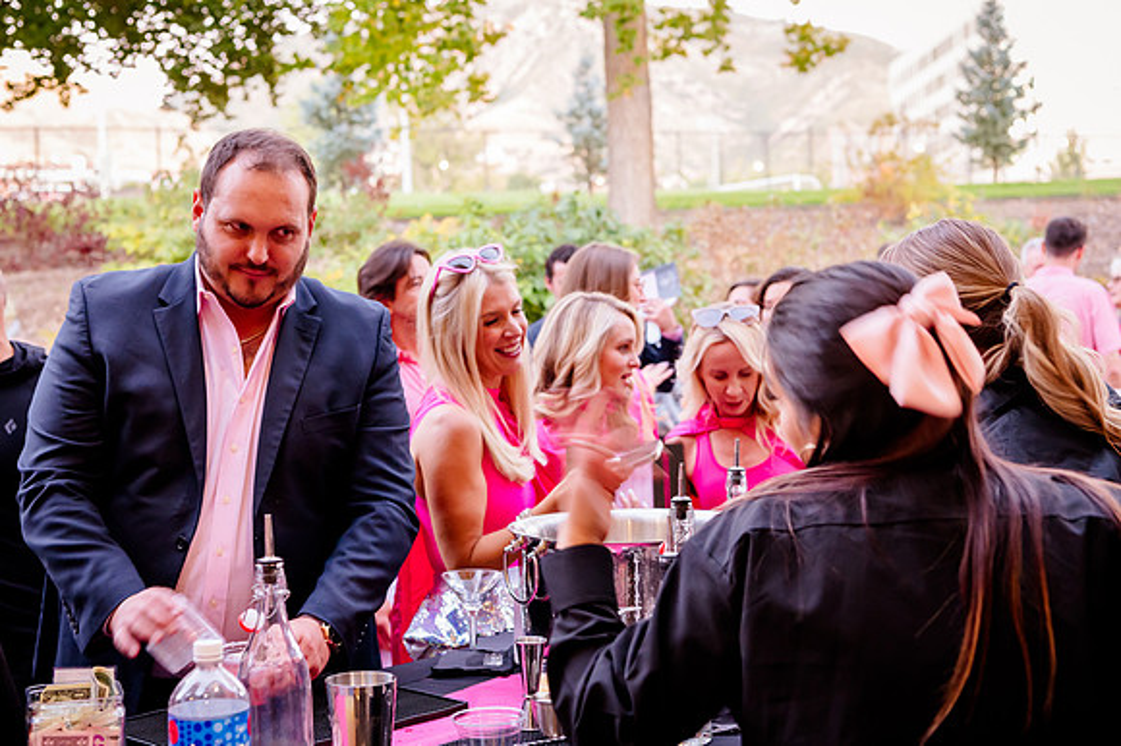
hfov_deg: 37.4
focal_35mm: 53
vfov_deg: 25.4
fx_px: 1654
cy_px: 334
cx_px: 500
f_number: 4.5
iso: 3200
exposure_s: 1/25
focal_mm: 48
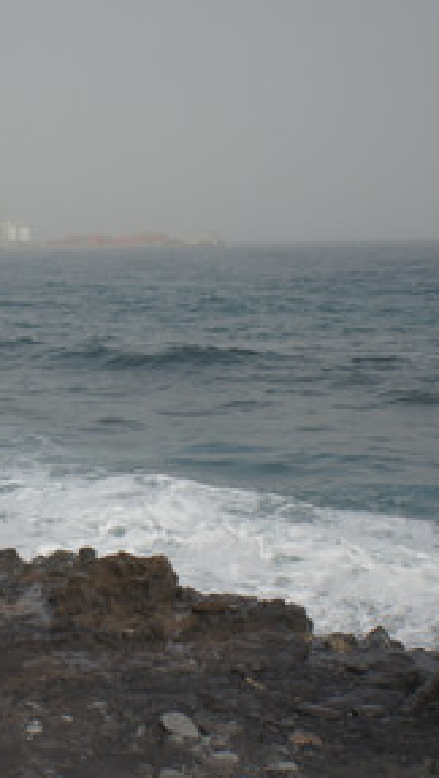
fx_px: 1156
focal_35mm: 56
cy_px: 450
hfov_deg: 20.9
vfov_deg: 37.1
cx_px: 22
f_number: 6.3
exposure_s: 1/640
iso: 200
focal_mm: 16
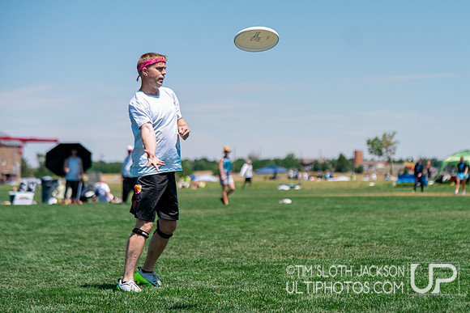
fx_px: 1588
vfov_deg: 11.3
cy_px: 187
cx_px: 299
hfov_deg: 16.8
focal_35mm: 122
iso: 320
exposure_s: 1/6400
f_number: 2.8
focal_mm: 90
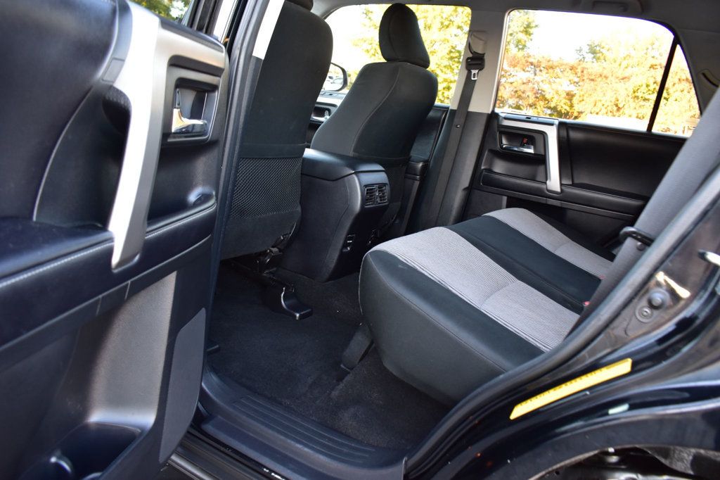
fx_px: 540
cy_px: 240
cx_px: 360
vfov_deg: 47.9
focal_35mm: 27
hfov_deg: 67.4
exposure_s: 1/15
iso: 720
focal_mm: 18
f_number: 6.3
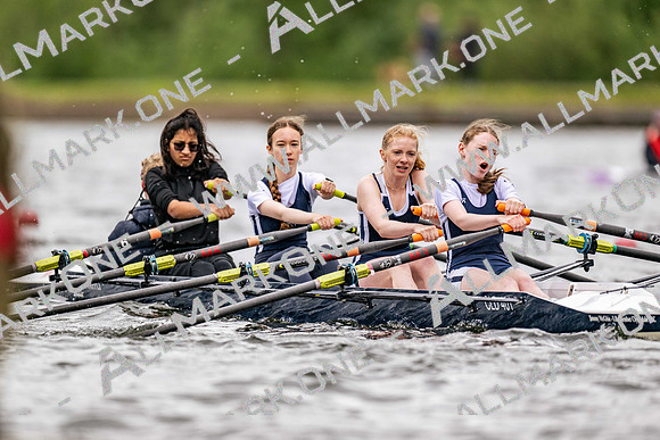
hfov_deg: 3.4
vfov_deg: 2.3
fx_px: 11002
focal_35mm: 600
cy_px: 220
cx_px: 330
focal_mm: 600
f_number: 4
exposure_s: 1/2500
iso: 450
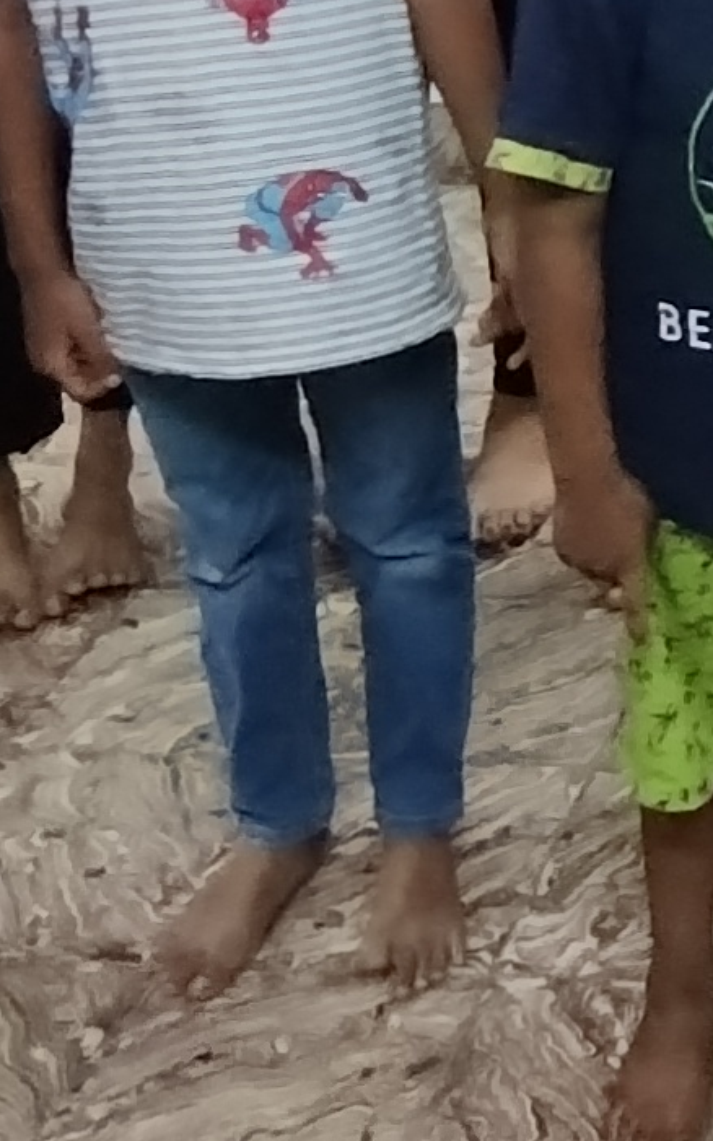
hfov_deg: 14.6
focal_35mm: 79
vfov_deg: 24.9
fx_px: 2457
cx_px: 1250
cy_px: -15
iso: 681
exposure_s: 1/33.3
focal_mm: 1.66
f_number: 2.2
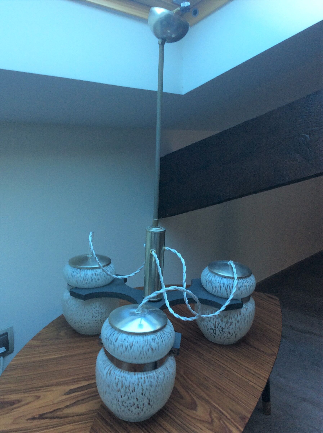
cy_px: 216
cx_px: 162
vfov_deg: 56.9
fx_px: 399
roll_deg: -2.1
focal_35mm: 32
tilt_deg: -15.5
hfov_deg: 44.1
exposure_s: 1/33
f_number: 2.4
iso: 40
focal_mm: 3.3
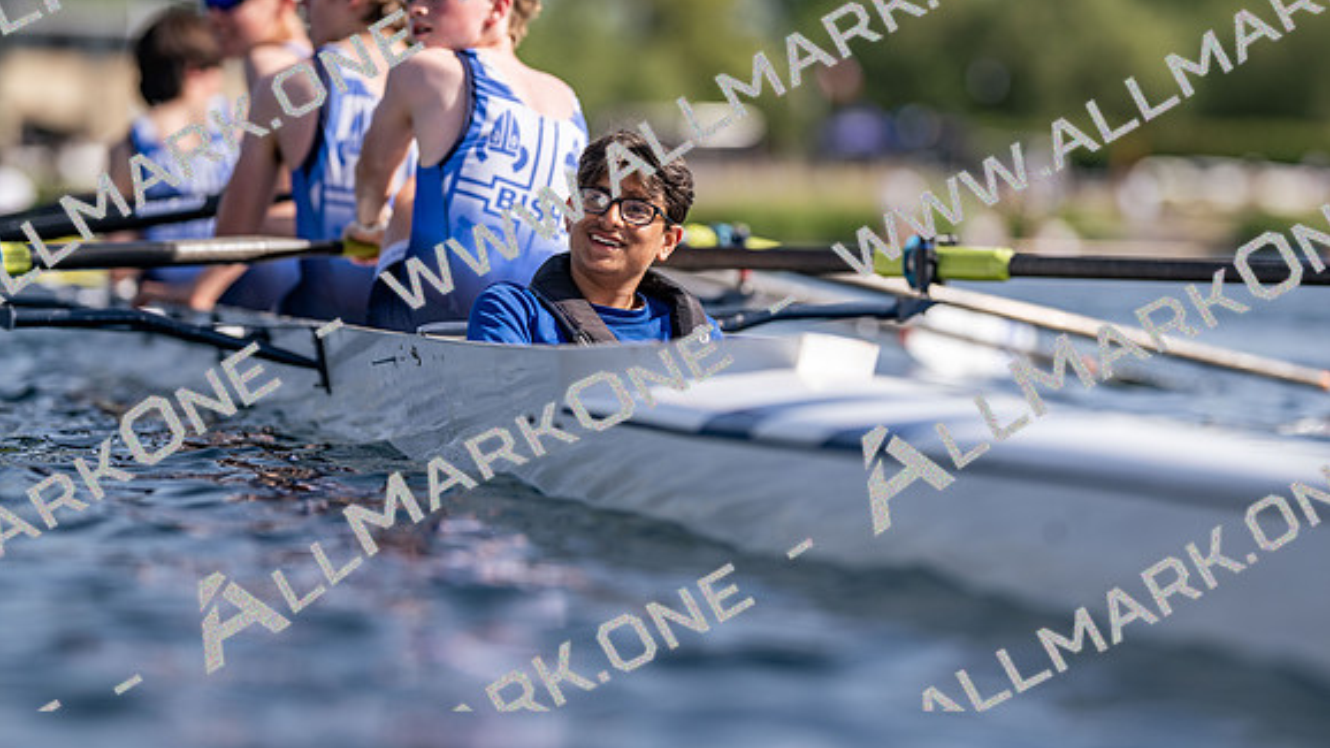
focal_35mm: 142
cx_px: 665
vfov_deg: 8.5
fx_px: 5007
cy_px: 316
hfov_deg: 15.1
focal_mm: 135
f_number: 1.8
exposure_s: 1/4000
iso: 64
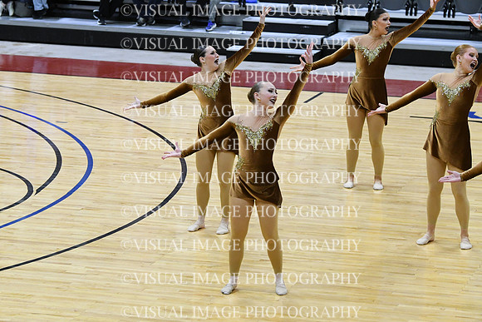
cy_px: 161
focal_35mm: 153
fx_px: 2049
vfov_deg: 9.0
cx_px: 241
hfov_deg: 13.4
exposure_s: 1/400
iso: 5000
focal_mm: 102
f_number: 4
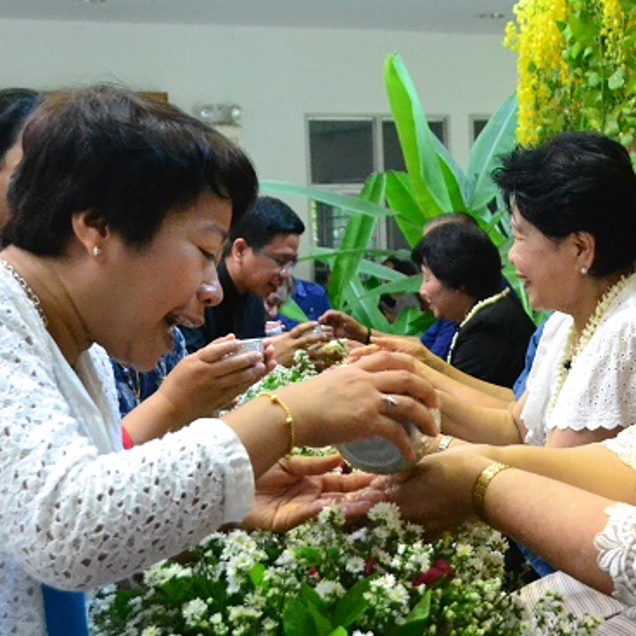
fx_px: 1497
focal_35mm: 72
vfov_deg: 24.0
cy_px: 343
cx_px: 444
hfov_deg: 23.8
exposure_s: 1/200
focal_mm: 26
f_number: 5
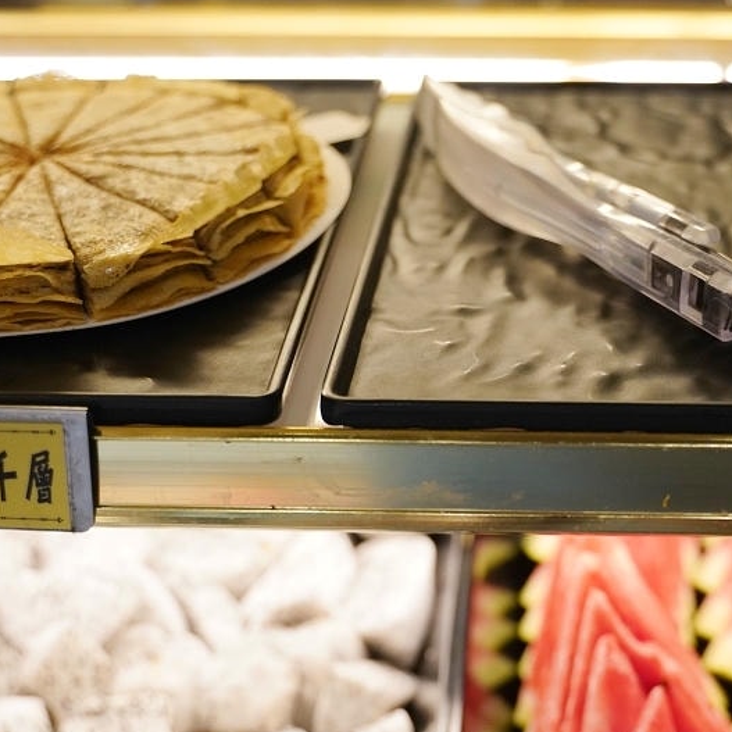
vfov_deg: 28.3
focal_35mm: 60
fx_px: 1435
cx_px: 494
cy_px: 519
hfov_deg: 28.4
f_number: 2.8
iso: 2000
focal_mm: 31
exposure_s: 1/160
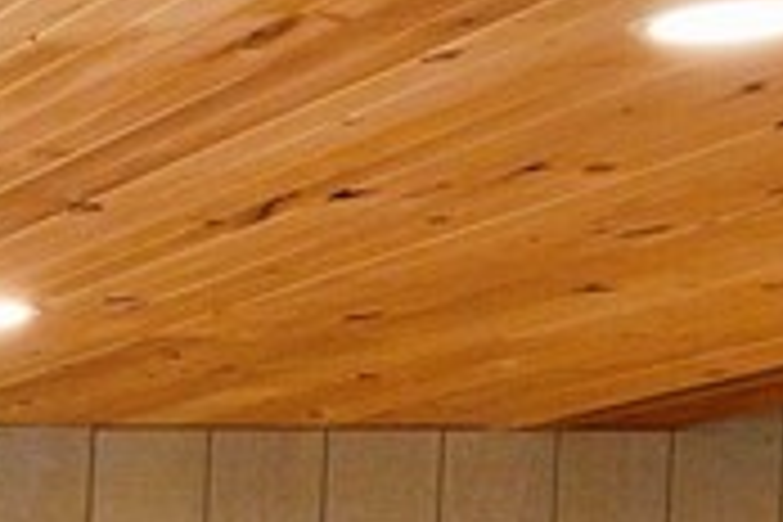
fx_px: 3262
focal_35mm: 150
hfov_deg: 11.1
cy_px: 1260
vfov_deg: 8.4
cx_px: -1188
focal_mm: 16
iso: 3200
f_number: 5.6
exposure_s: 1/100
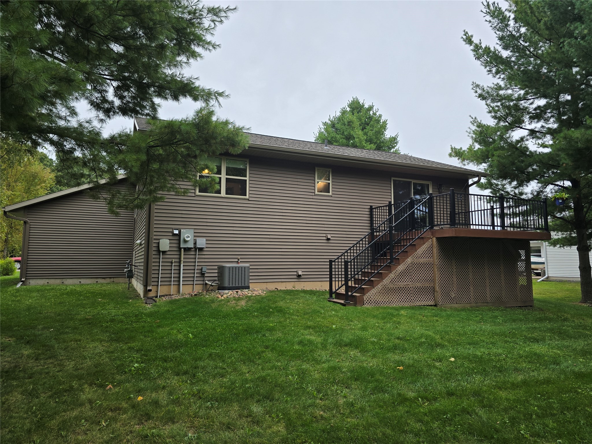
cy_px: 222
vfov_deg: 58.9
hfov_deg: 73.9
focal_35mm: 23
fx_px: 393
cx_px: 296
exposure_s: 1/245
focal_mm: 6.3
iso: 12
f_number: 1.7
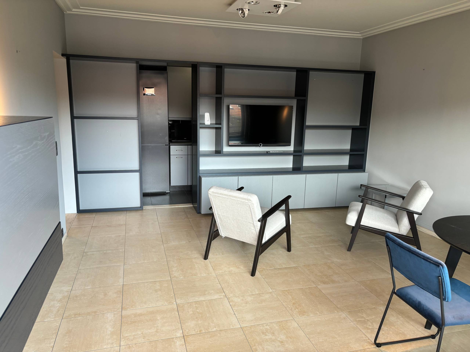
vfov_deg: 53.1
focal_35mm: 26
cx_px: 235
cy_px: 176
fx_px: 353
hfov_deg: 67.3
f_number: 1.6
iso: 80
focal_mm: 5.96
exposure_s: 1/50
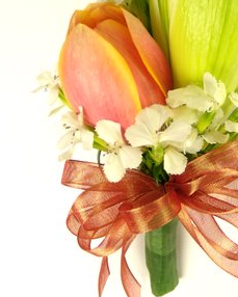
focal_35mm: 59
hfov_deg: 25.5
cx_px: 177
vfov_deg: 31.4
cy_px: 75
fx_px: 519
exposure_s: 1/80
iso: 80
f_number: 3.6
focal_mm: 6.4
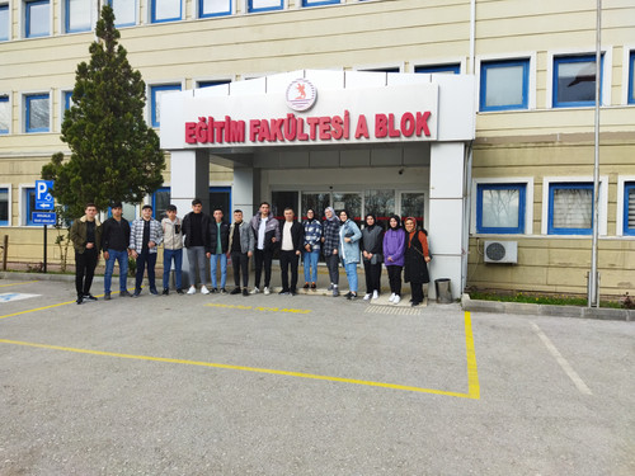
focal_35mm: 27
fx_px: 495
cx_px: 318
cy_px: 238
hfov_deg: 65.3
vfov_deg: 51.4
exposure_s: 1/927
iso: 100
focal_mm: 4.71
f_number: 1.79
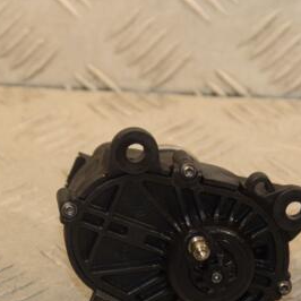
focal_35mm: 230
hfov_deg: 7.6
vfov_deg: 7.6
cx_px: 198
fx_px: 2263
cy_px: 205
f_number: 6.3
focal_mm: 80
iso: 800
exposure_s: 1/200
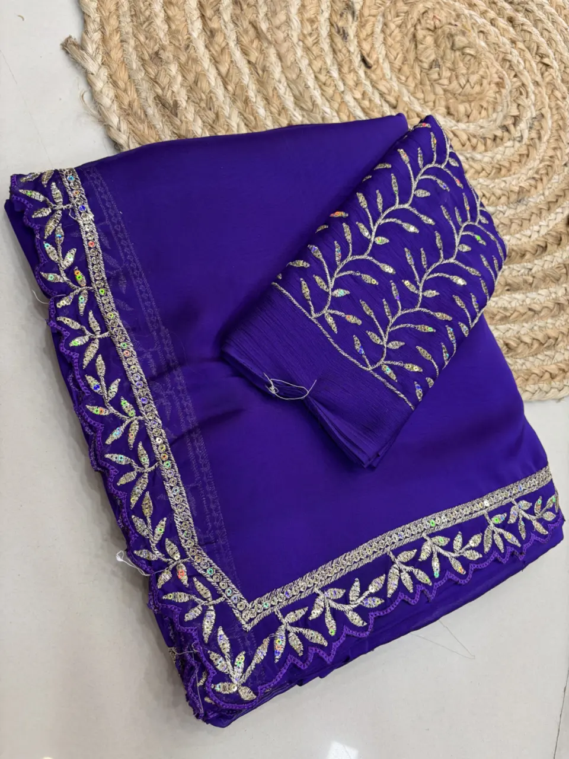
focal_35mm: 26
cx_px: 284
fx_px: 570
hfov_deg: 53.1
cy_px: 380
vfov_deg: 67.3
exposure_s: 1/50
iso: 125
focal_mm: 5.96
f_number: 1.6
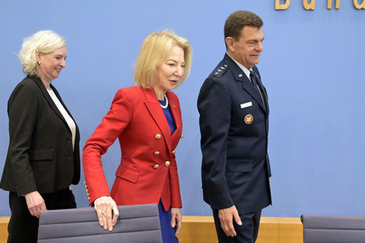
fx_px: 456
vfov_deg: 29.8
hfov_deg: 43.6
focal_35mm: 45
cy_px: 122
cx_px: 182
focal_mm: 45
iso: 5000
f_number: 5.6
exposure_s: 1/400
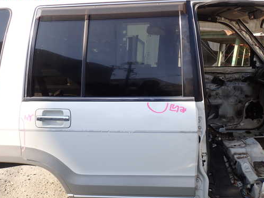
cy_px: 107
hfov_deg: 51.2
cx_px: 117
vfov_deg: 39.6
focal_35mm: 36
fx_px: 275
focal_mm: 5.4
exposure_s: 1/320
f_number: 3.2
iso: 100
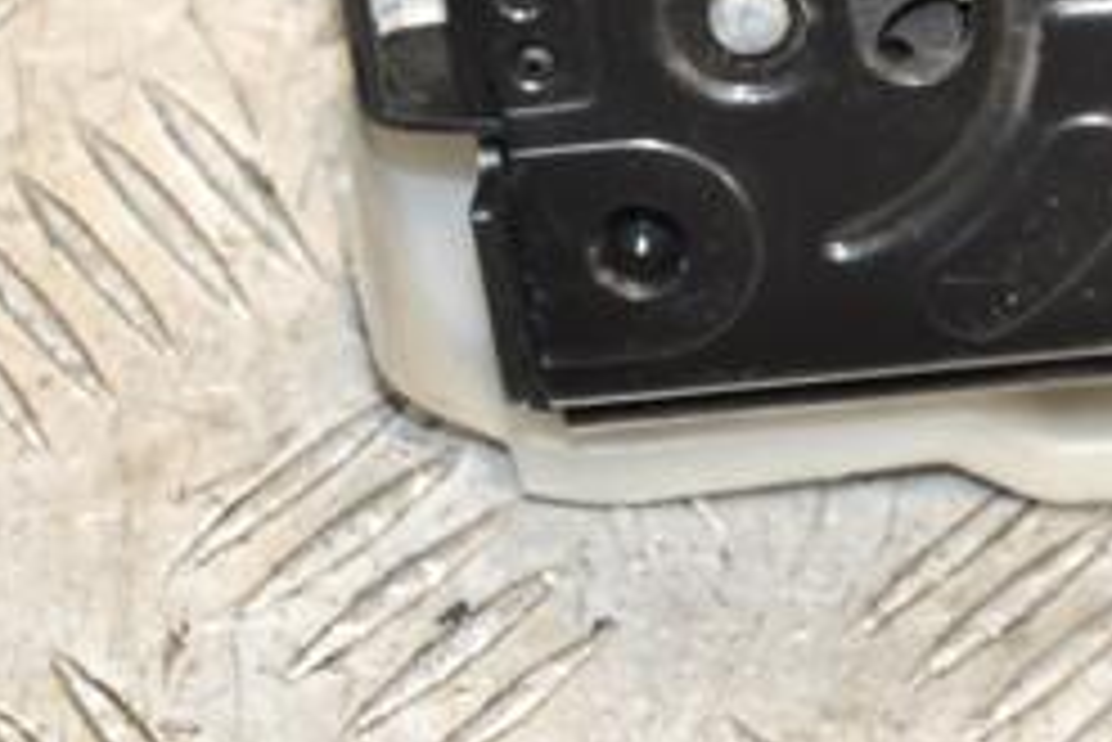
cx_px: 1112
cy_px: -76
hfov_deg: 9.7
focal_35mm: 211
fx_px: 6521
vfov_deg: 6.5
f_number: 5
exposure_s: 1/125
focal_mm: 58
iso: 800
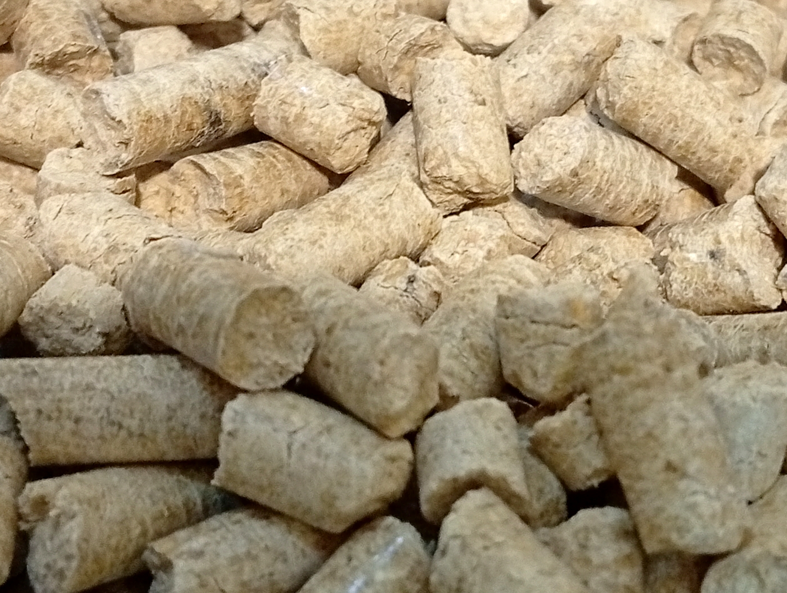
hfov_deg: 24.4
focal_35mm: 79
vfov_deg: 18.7
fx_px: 1799
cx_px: 585
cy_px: 203
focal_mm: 3.98
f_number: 1.8
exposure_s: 1/20
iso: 552
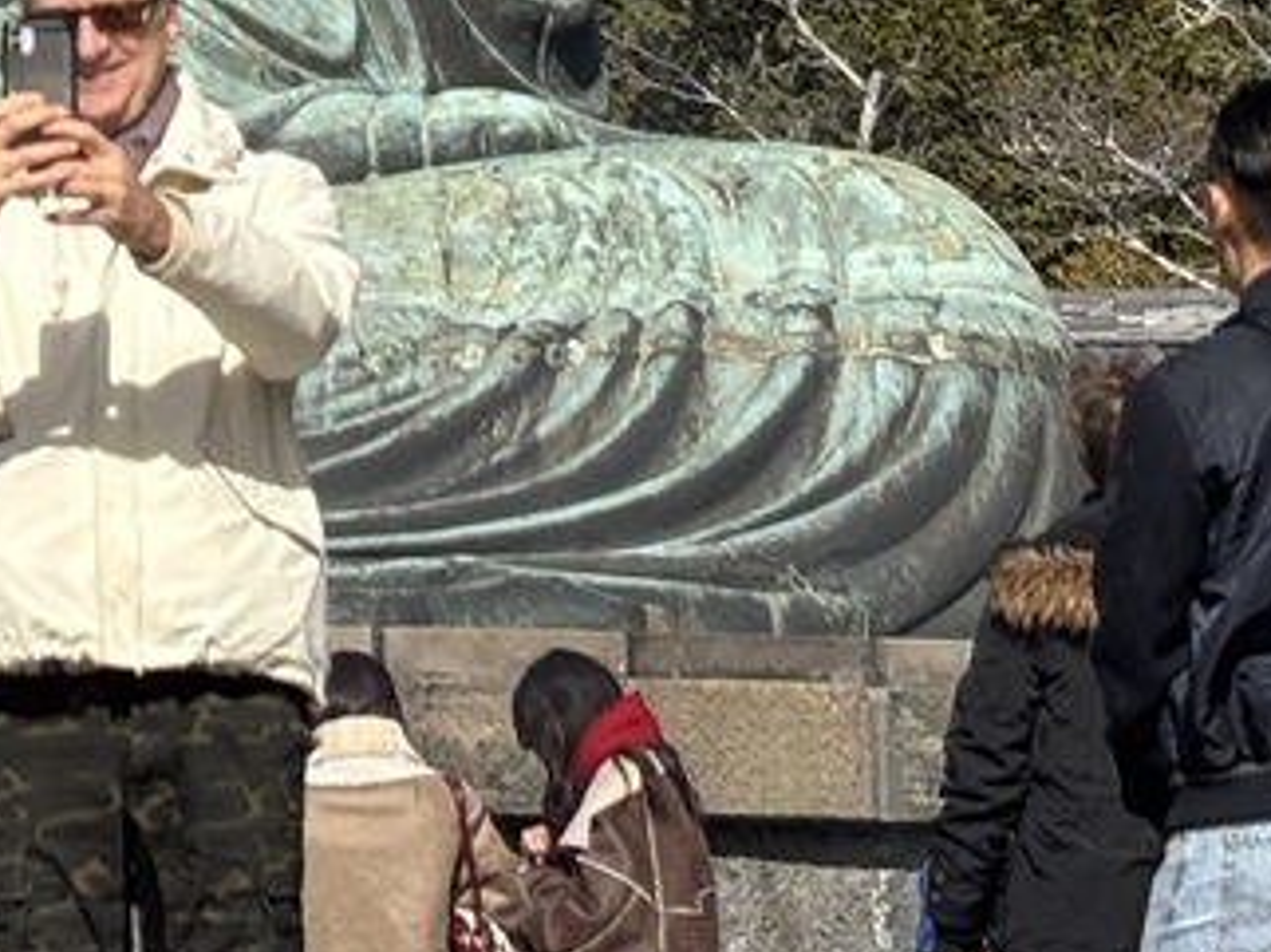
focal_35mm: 228
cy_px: -600
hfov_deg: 8.6
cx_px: -341
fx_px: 8365
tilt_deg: +13.0
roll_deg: +0.9
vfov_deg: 6.4
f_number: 1.6
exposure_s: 1/2778
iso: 40
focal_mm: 5.96
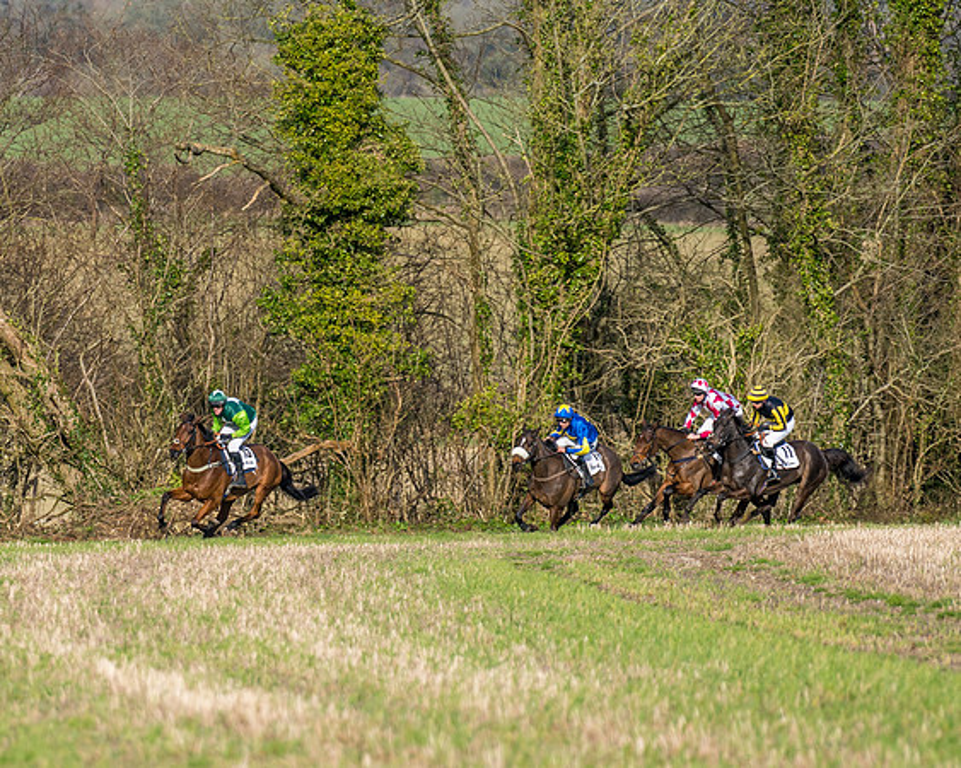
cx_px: 235
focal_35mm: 553
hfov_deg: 3.5
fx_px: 15731
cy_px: 469
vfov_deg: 2.8
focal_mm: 251
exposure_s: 1/1600
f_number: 4
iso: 200
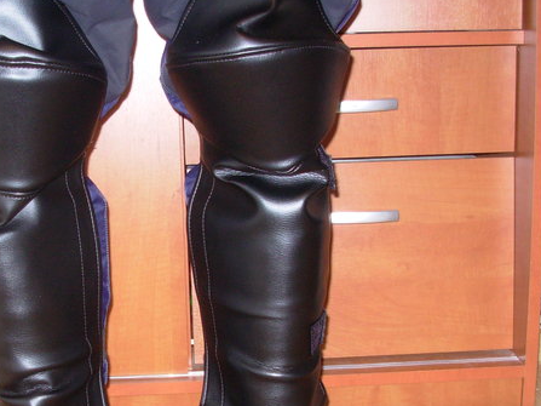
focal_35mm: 68
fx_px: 1062
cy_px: 291
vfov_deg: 21.5
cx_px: 149
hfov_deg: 28.2
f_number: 2.9
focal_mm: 6.3
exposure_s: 1/46.6
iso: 73
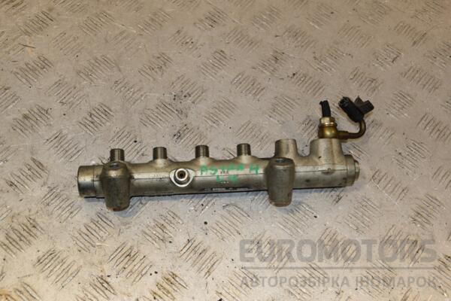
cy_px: 150
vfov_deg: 26.5
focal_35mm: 51
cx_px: 226
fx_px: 639
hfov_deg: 38.9
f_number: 9
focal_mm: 34
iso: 800
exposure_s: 1/200
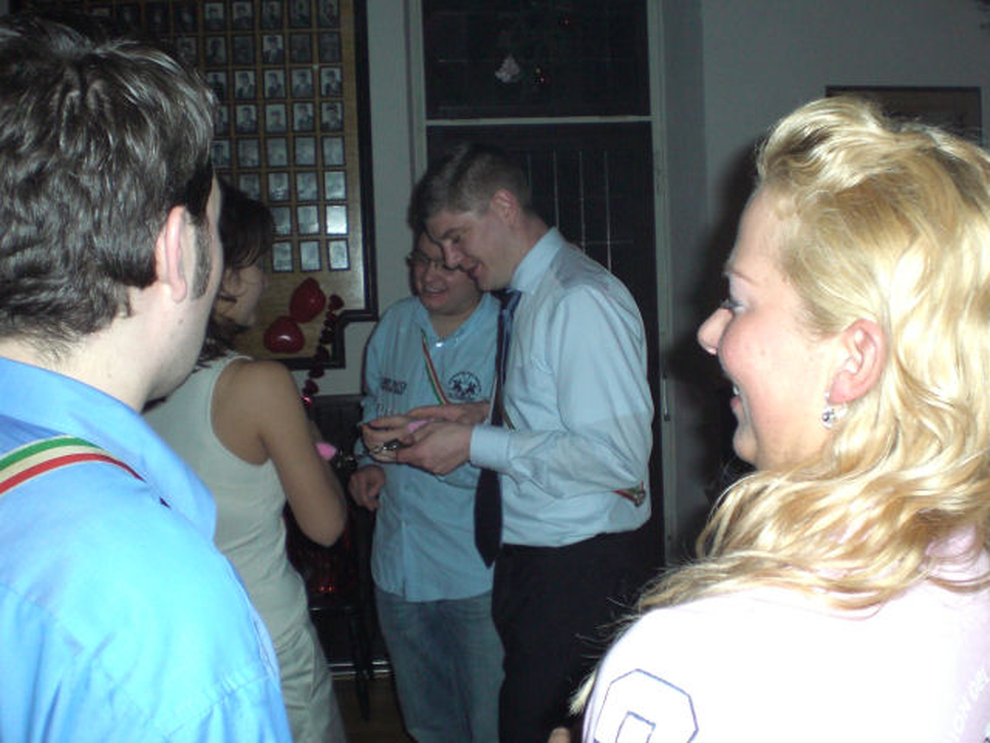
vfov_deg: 37.7
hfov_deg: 49.0
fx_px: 1087
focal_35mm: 38
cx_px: 495
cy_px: 372
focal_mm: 6.3
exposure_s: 1/60
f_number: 3.1
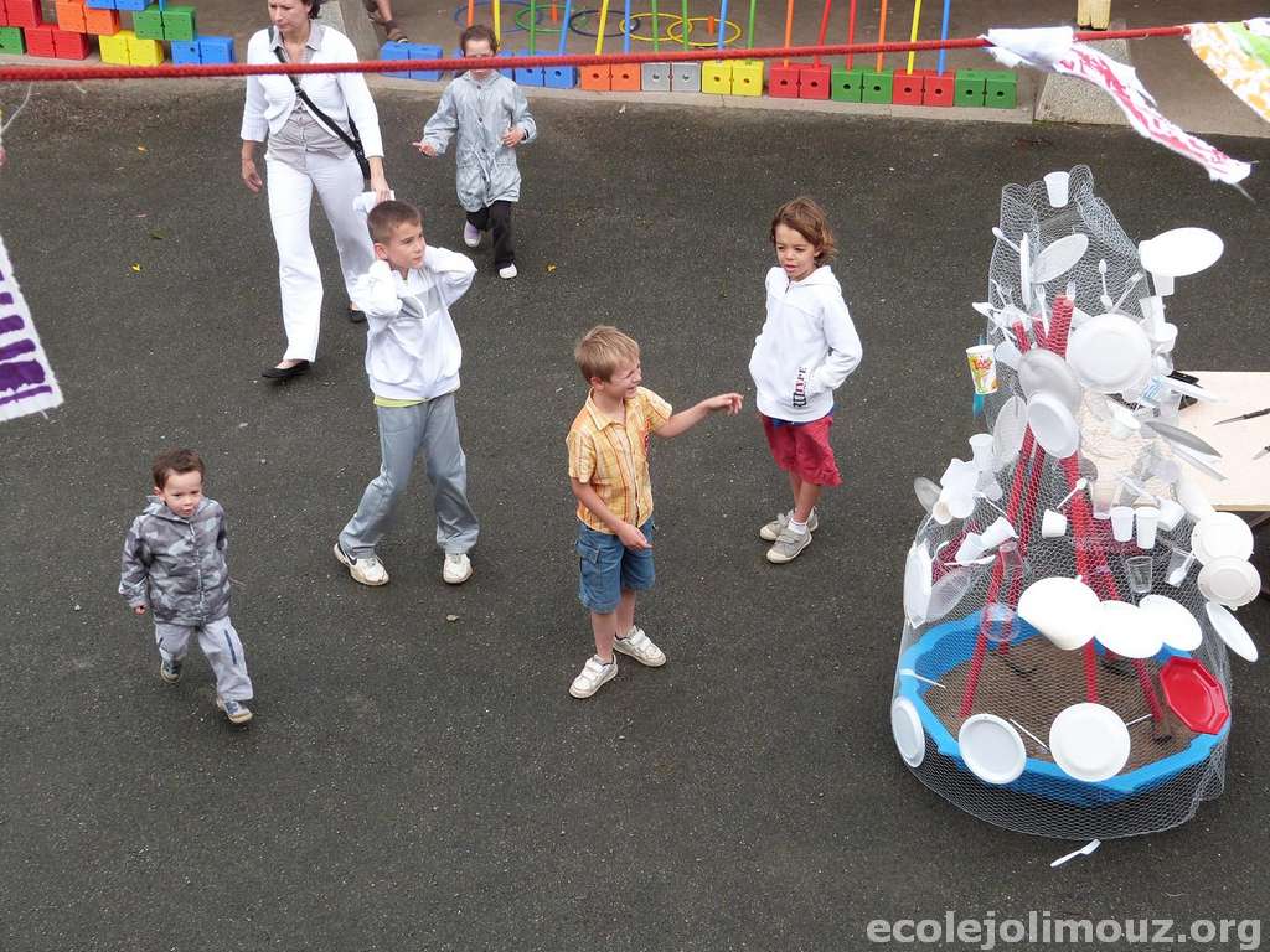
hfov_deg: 30.7
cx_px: 635
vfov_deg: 23.3
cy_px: 476
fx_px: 2311
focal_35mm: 63
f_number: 4
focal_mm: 11.3
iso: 100
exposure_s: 1/250
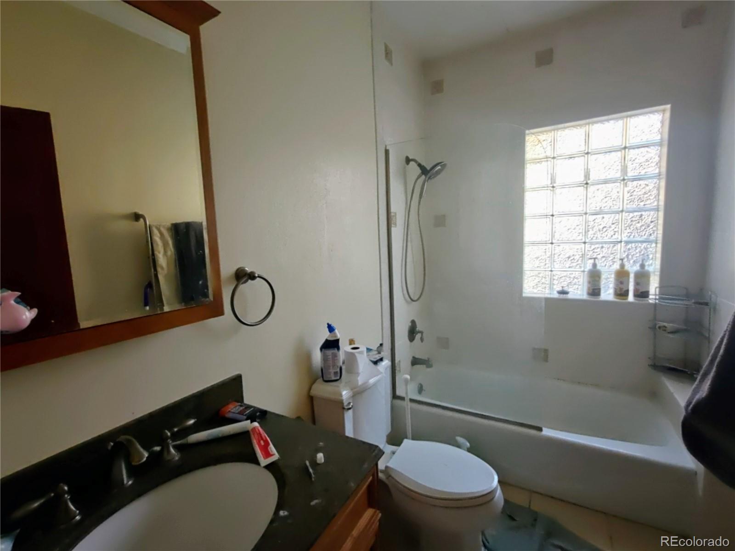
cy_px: 276
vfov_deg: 81.7
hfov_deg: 98.2
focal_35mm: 15
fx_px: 318
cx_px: 368
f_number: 2
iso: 2500
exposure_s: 1/63
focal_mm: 2.3
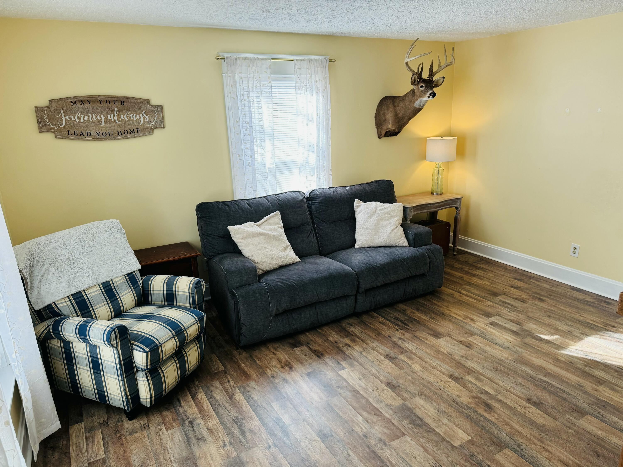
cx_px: 312
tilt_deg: -16.5
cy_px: 234
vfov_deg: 56.8
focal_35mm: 24
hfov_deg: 71.6
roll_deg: +2.6
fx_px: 432
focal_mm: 6.76
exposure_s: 1/120
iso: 100
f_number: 1.78
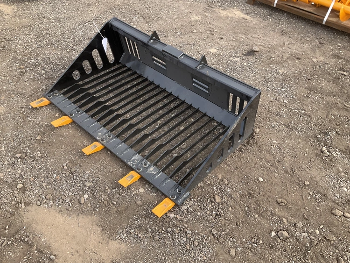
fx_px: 293
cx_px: 175
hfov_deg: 61.6
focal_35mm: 29
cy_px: 132
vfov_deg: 48.3
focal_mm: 3
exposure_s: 1/422
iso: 25
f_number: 1.8
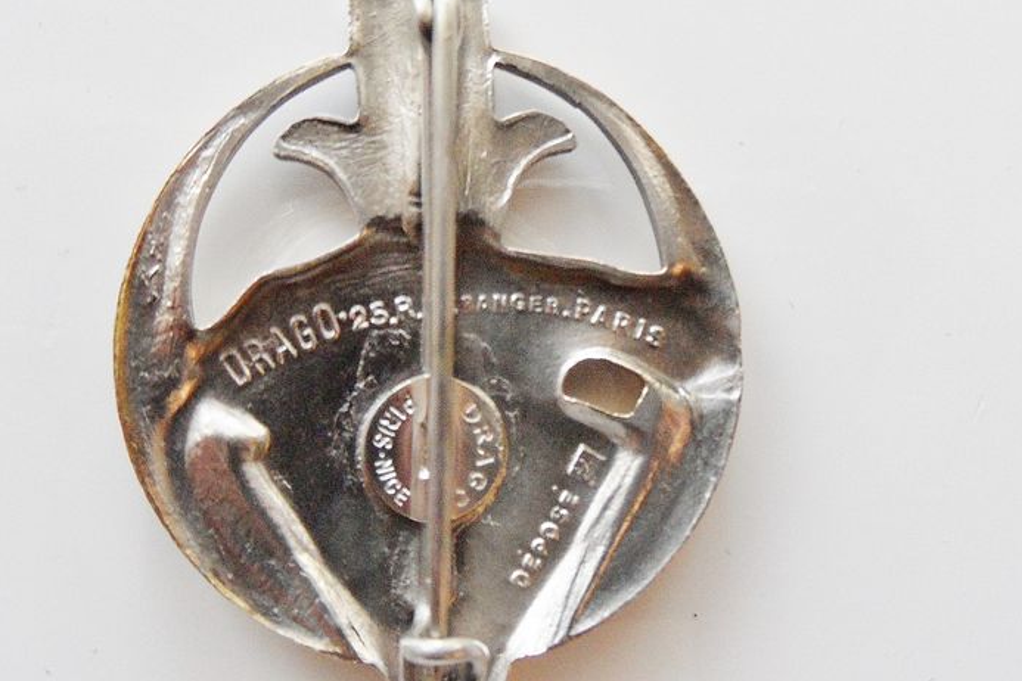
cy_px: 339
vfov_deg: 36.9
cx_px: 488
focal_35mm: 36
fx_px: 1022
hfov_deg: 53.1
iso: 200
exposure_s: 1/20
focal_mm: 3.9
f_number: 3.2
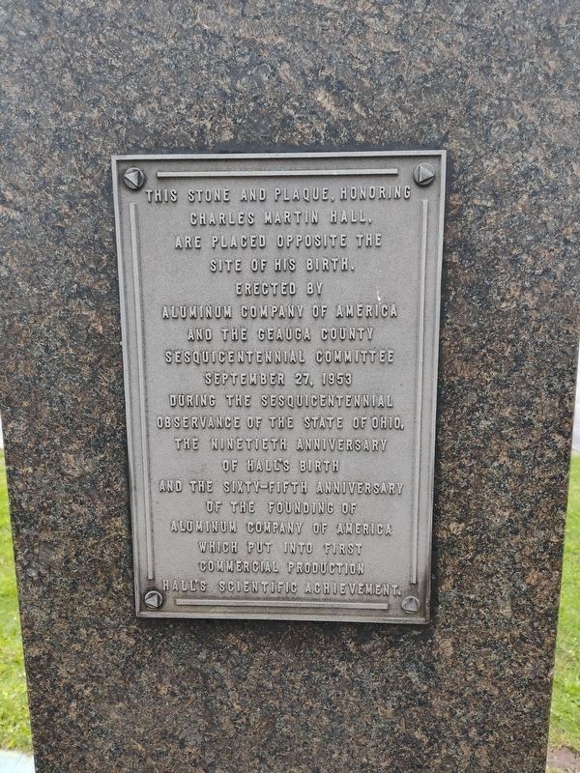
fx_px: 514
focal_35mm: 23
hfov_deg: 58.9
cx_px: 290
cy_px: 386
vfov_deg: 73.9
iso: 214
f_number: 1.8
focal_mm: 5.56
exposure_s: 1/120
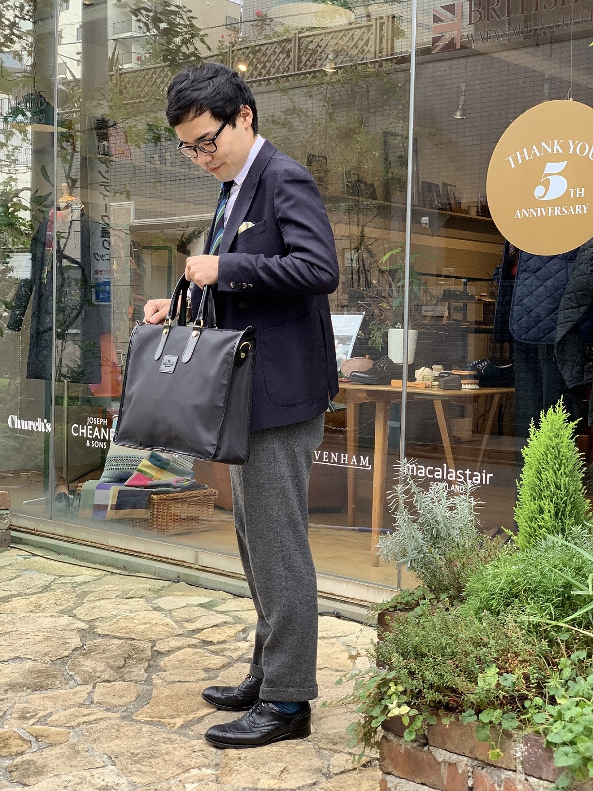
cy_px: 396
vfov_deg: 36.8
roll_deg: -0.9
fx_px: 1188
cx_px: 296
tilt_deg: -3.6
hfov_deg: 28.0
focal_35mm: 52
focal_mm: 6
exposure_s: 1/122
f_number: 2.4
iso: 64
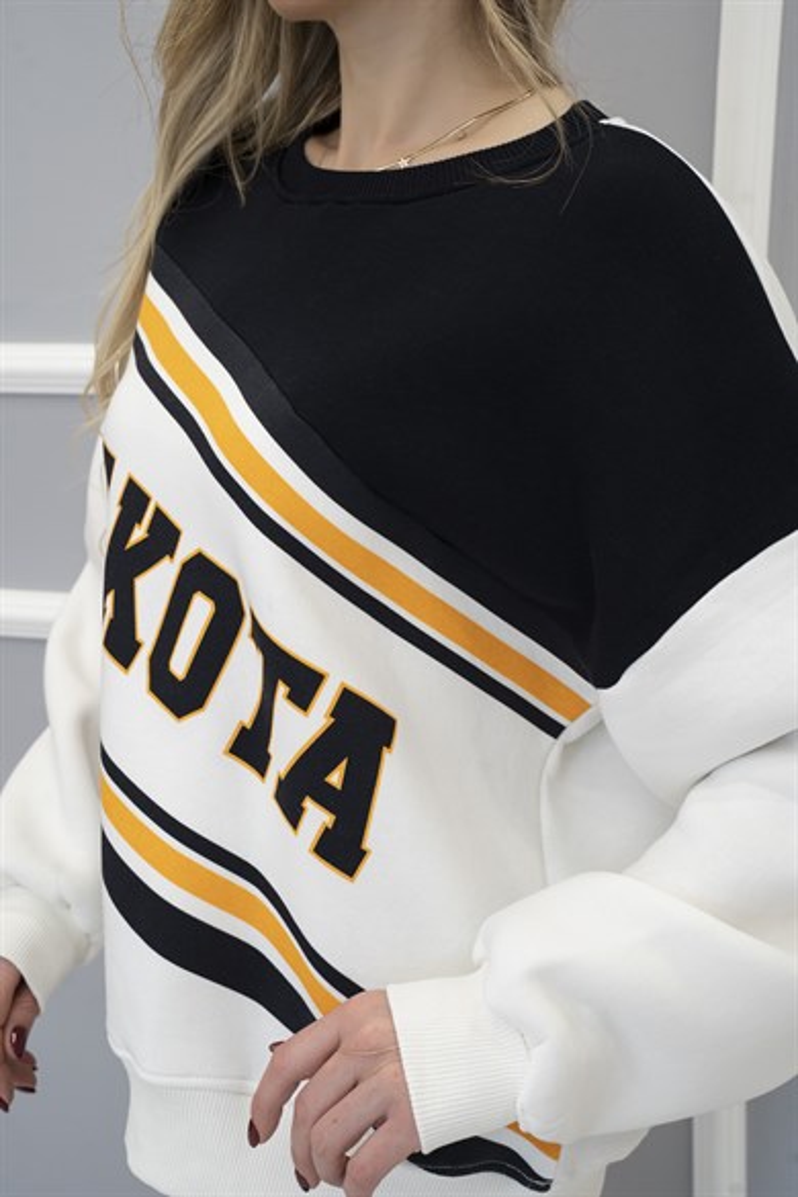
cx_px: 399
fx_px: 1529
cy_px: 598
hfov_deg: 29.2
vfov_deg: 42.7
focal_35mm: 46
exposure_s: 1/60
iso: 800
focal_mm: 46
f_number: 7.1
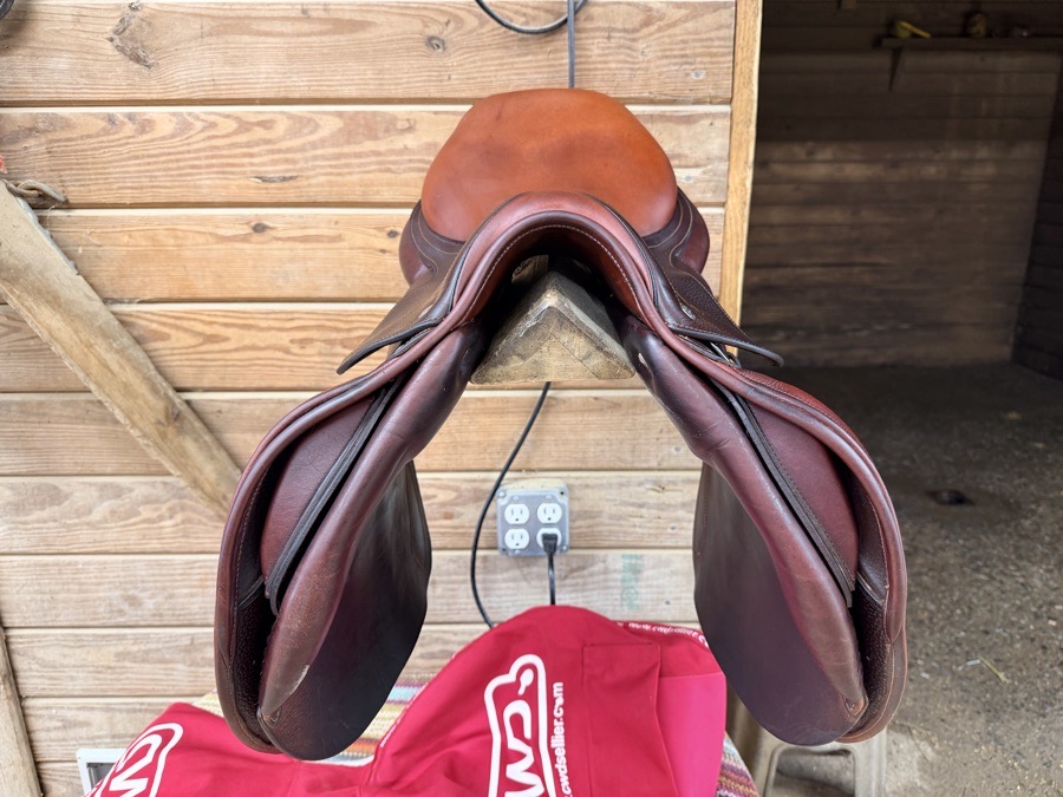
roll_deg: +0.8
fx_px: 737
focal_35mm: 24
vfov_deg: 56.8
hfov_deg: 71.6
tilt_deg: -16.7
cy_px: 398
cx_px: 532
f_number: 1.78
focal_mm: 6.76
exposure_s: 1/60
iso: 250
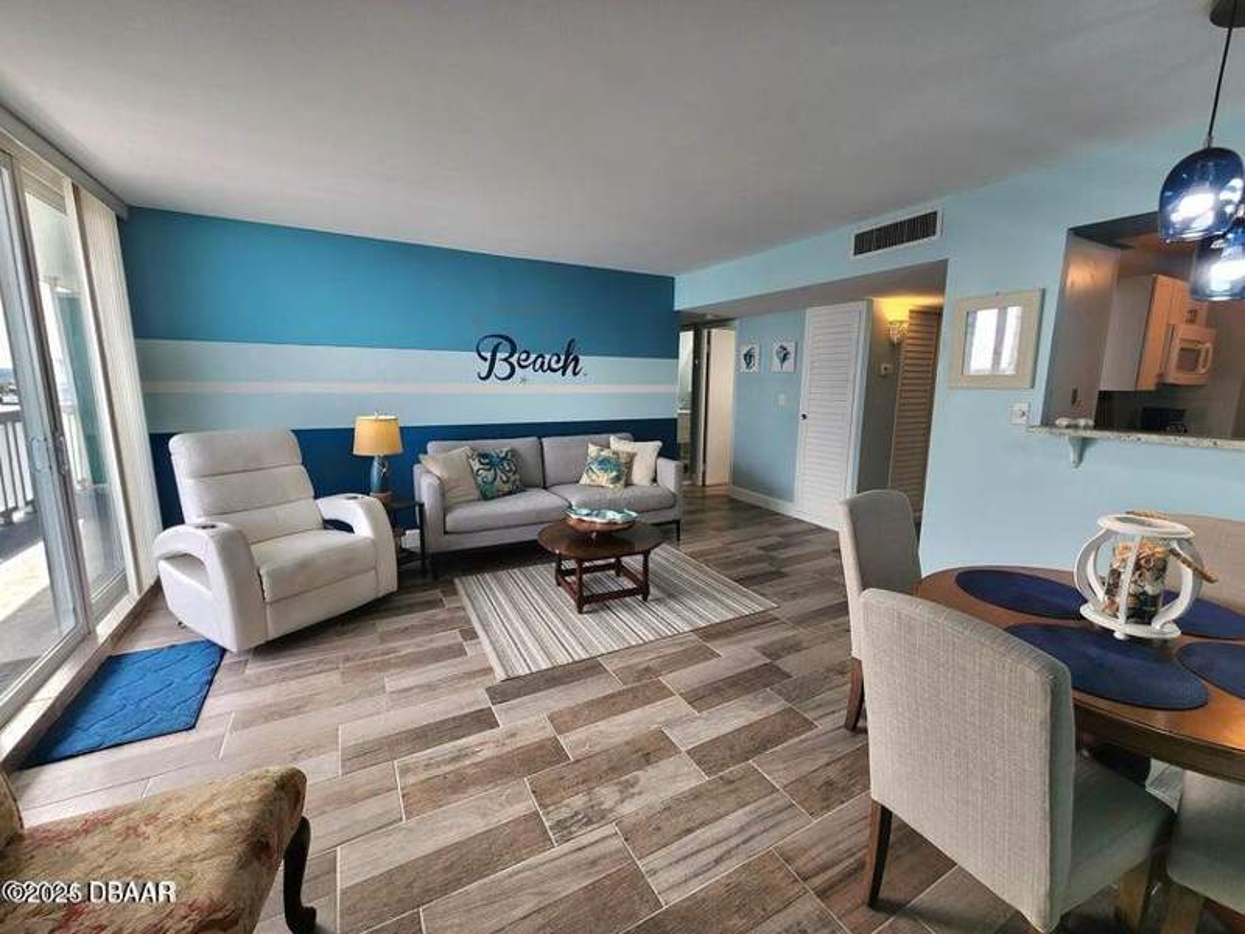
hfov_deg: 106.2
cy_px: 467
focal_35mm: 13
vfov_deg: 89.9
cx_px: 622
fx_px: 468
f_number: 2.2
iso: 50
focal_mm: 2.2
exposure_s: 1/60.2
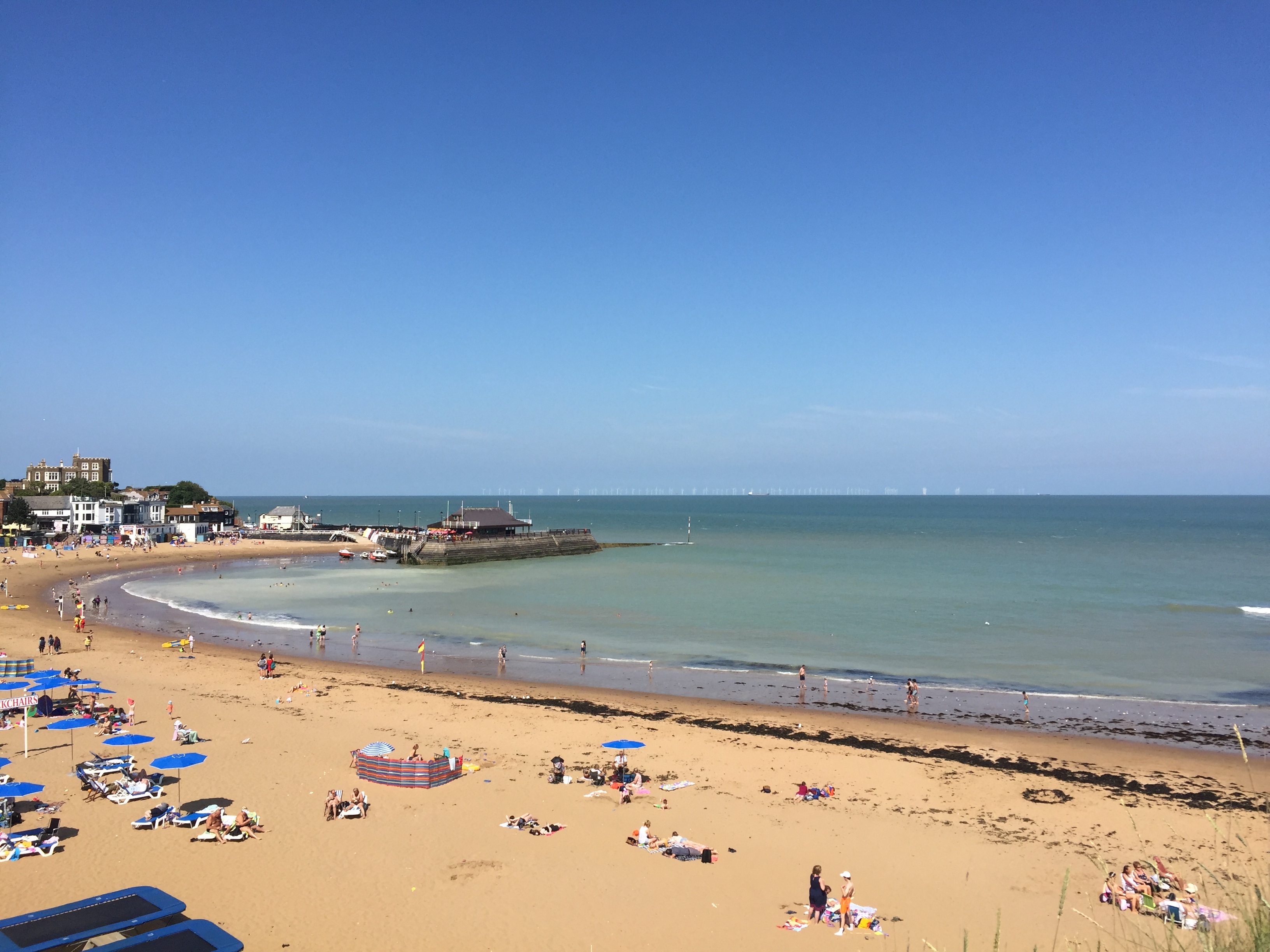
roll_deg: +0.6
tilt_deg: -0.3
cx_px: 635
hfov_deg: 61.7
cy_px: 476
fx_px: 1064
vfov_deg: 48.2
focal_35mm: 29
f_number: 2.2
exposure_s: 1/2639
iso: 32
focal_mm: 4.15
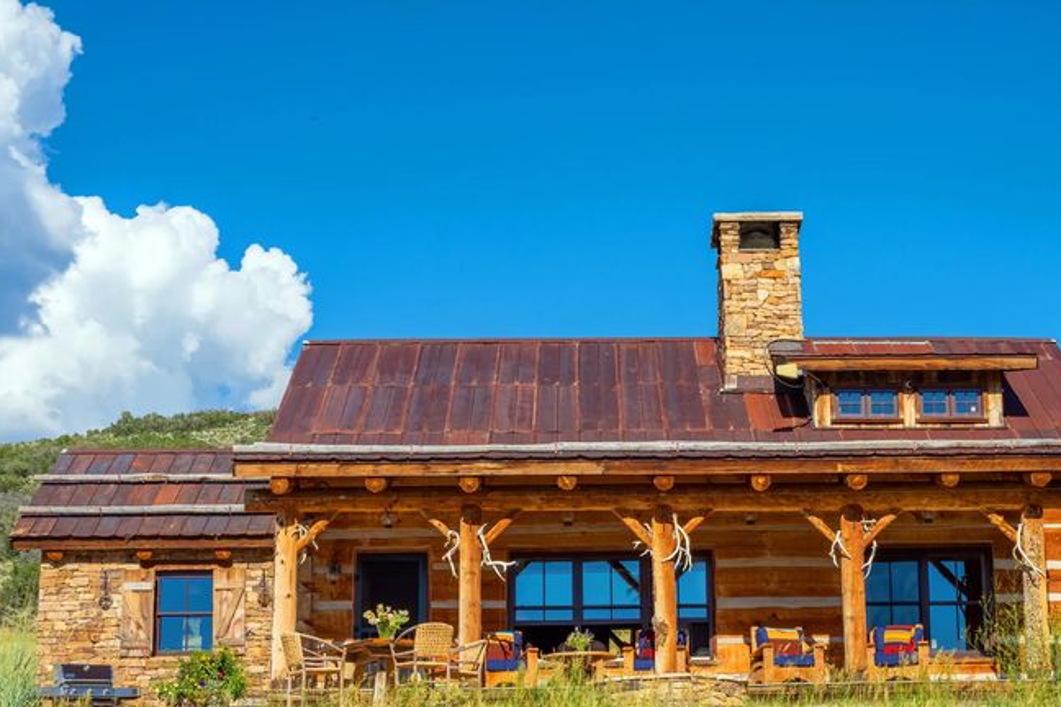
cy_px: 464
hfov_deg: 29.0
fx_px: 2046
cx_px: 663
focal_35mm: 69
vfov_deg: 19.6
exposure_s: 1/8000
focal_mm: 43.9
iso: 400
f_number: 11
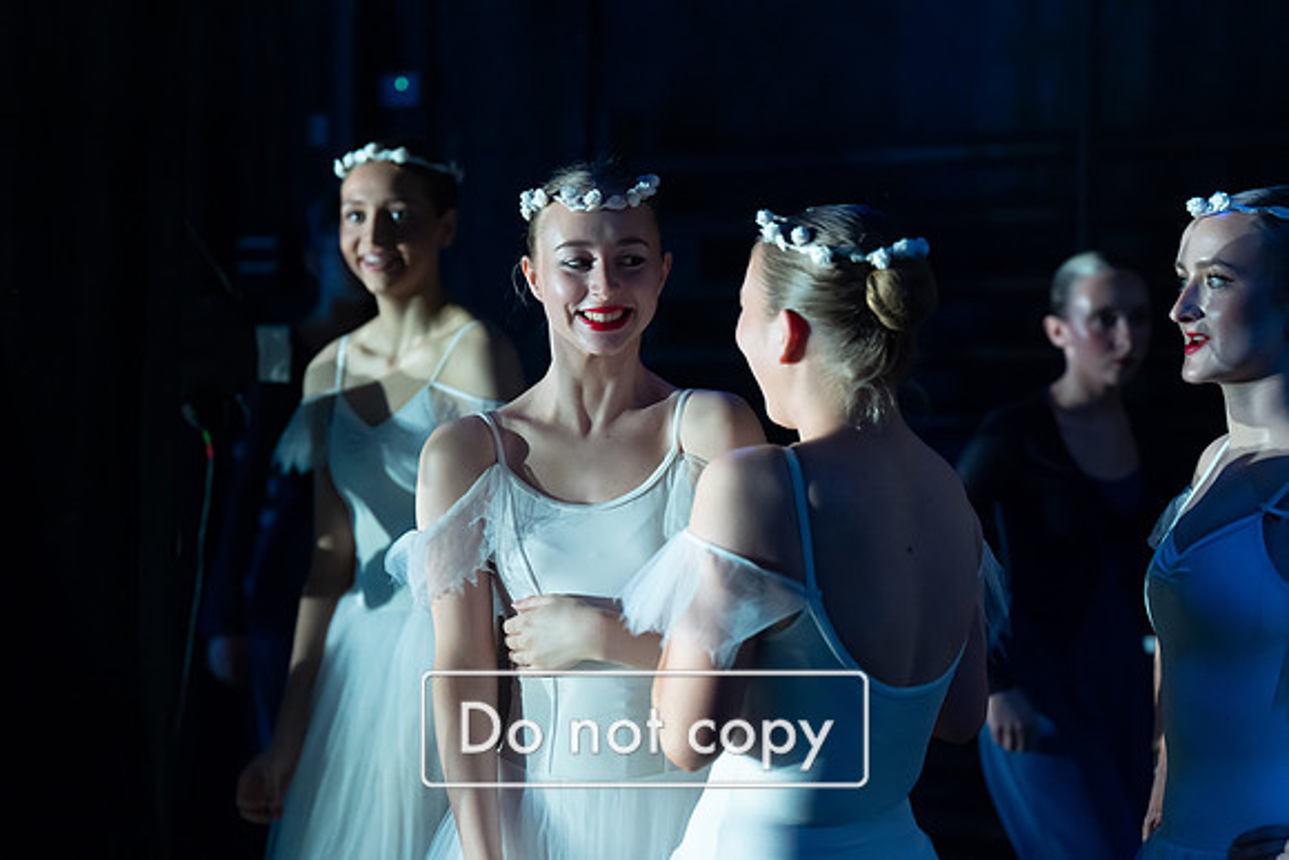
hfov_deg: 23.1
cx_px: 644
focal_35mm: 88
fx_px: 3151
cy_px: 430
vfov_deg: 15.5
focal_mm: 88
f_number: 3.2
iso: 4000
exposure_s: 1/160
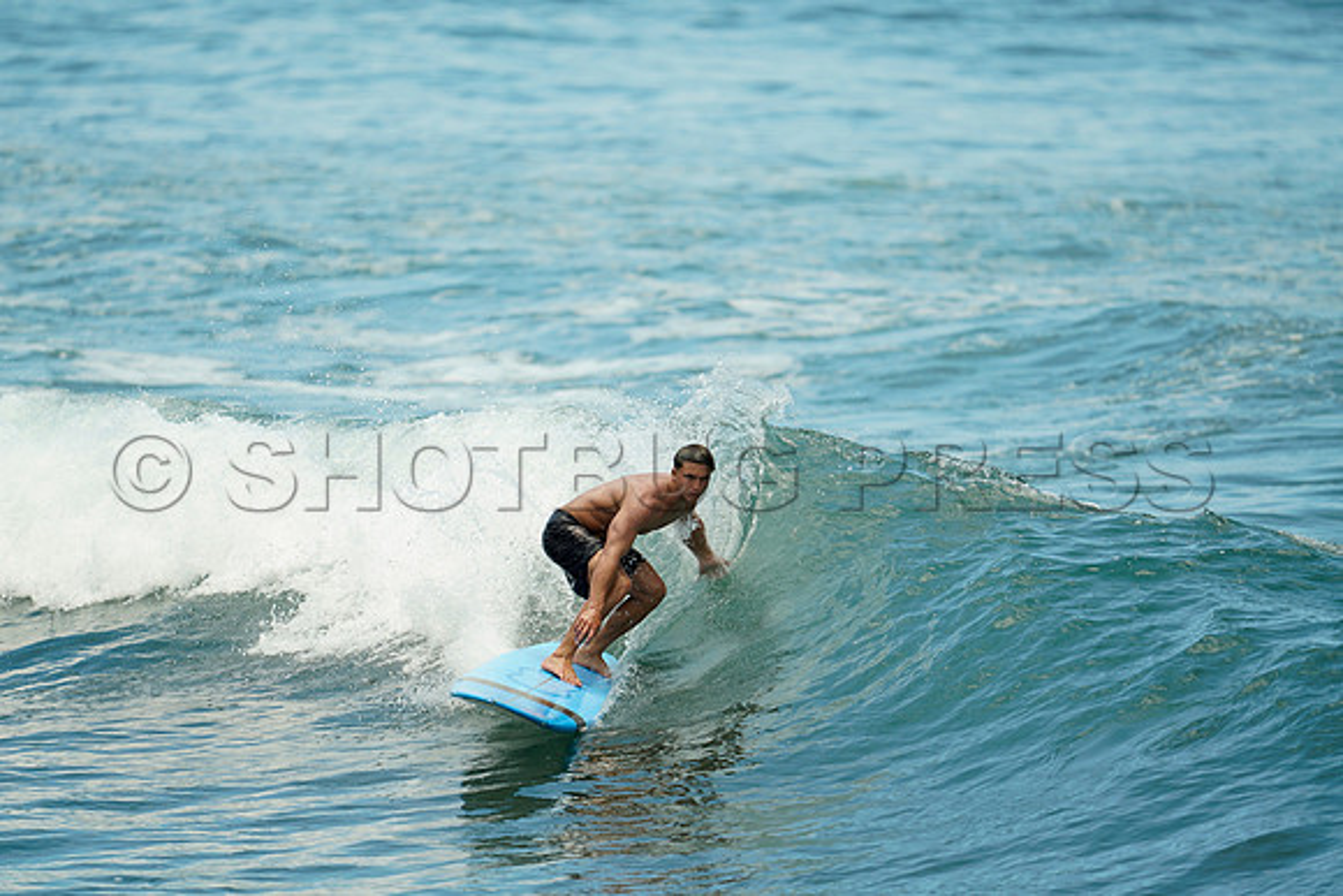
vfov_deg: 3.4
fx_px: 14925
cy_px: 448
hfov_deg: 5.2
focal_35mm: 400
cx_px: 672
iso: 200
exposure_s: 1/1250
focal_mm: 400
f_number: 2.8
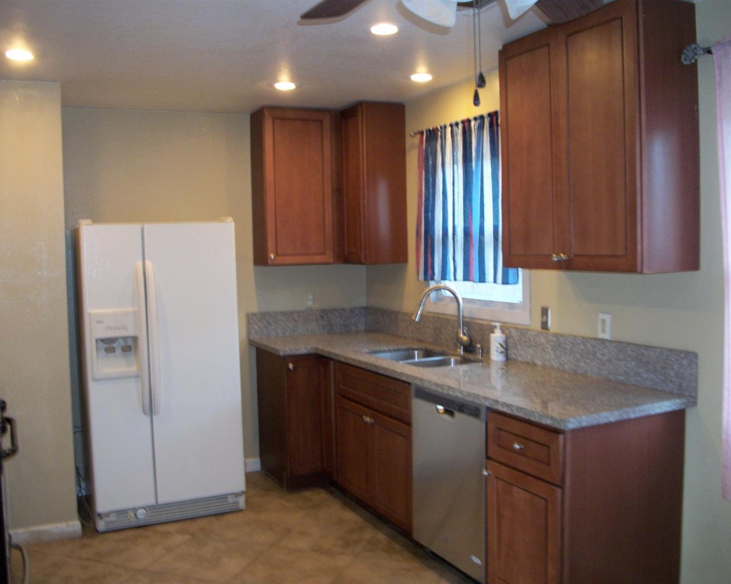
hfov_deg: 52.8
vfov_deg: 43.3
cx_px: 343
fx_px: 735
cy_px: 297
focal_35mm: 34
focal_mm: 5.7
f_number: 2.9
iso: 160
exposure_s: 1/30
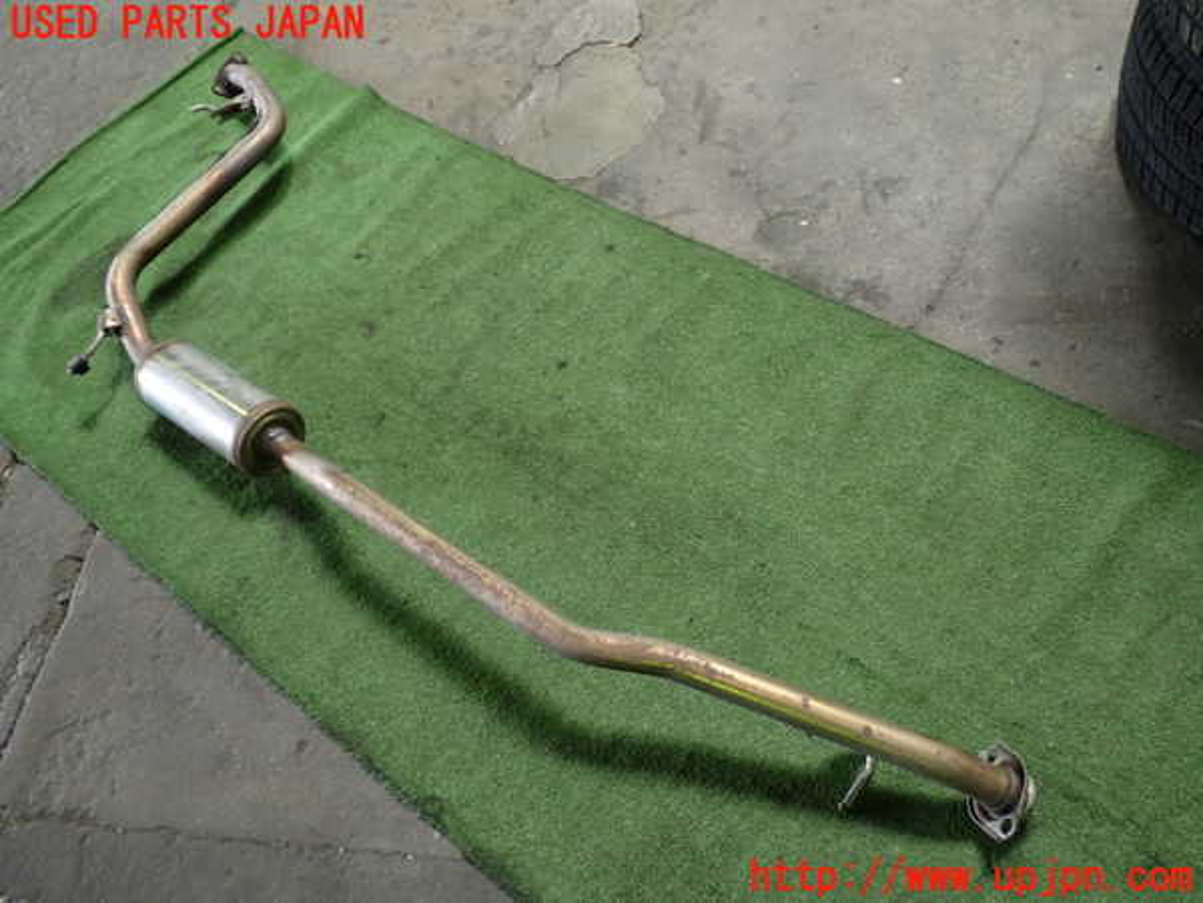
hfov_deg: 60.0
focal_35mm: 30
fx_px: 1043
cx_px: 602
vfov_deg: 46.8
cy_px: 452
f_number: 2.3
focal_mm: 5.4
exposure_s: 1/40
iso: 200
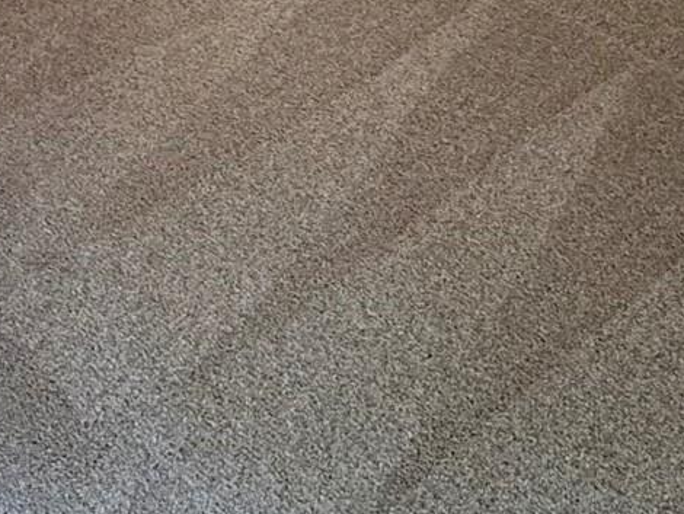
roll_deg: -0.5
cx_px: 166
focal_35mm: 61
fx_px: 1206
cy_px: -430
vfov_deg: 18.4
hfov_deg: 31.1
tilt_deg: -14.0
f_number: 2.2
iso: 500
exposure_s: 1/60
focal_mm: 2.22
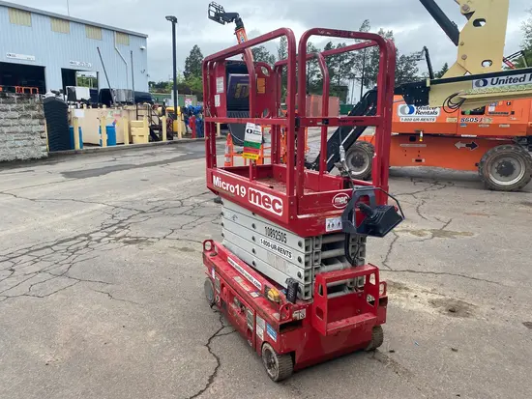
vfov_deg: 53.1
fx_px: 400
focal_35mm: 26
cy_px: 200
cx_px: 266
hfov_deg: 67.3
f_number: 1.8
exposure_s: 1/816
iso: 32
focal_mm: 4.25
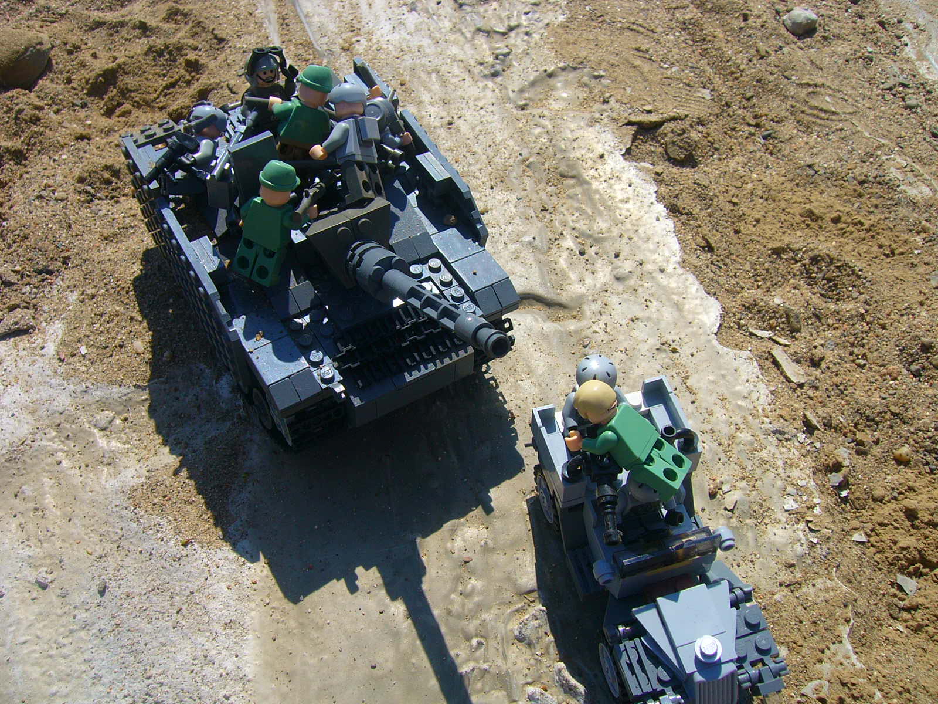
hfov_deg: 52.6
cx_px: 469
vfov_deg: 40.7
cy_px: 352
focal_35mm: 35
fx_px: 948
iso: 64
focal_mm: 5.8
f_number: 5.6
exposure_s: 1/500
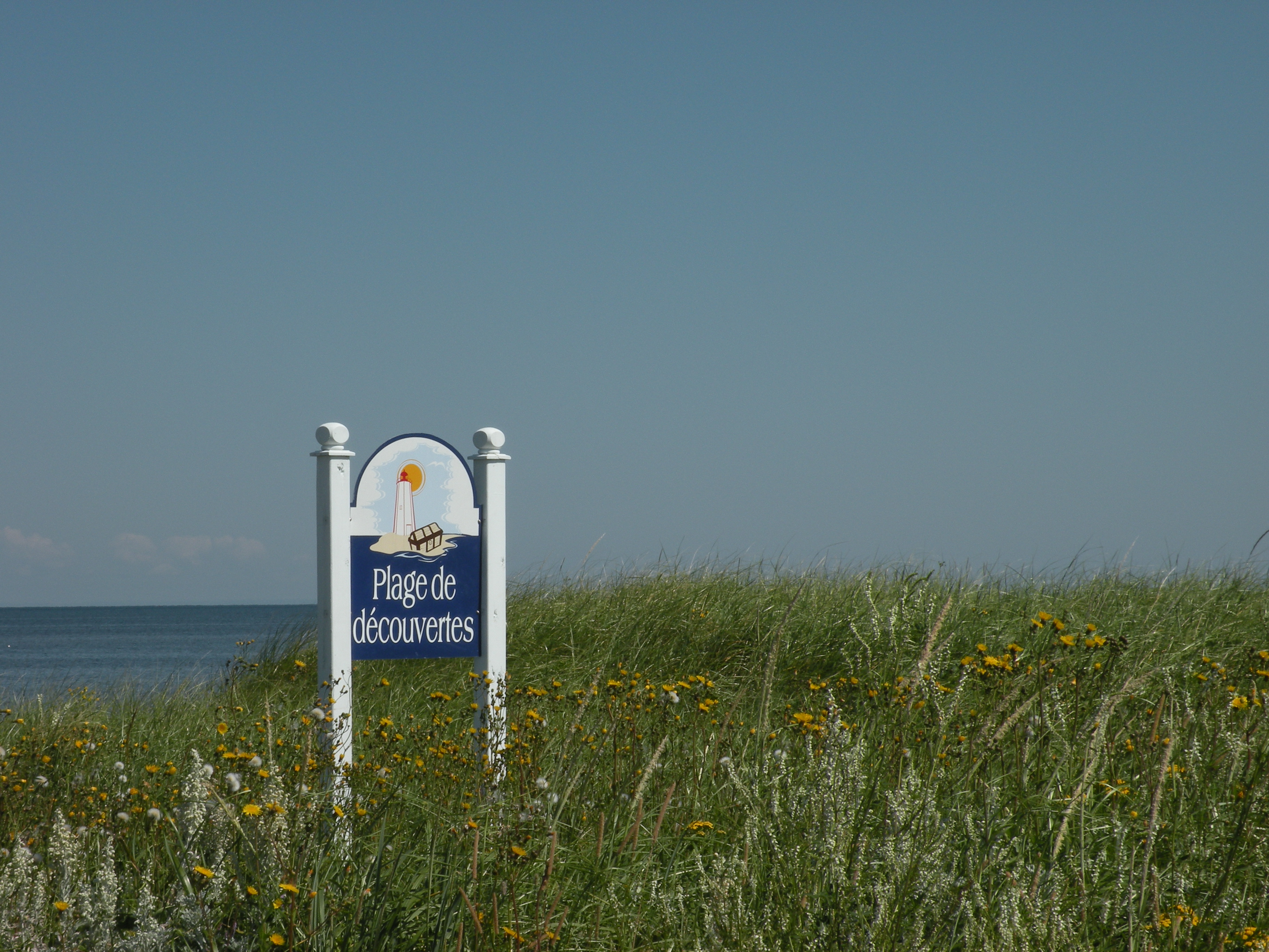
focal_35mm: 101
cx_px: 634
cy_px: 476
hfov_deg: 19.4
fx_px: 3703
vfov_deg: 14.6
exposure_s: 1/371
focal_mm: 17.9
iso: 64
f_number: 8
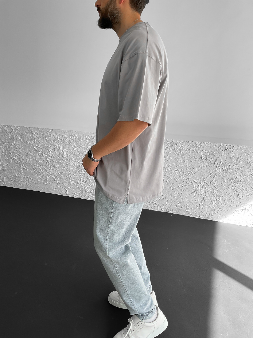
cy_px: 169
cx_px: 126
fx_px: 283
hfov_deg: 48.2
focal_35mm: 29
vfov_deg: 61.7
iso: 16
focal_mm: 3
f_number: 1.8
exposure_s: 1/210
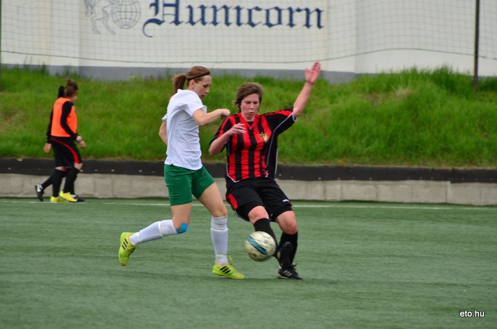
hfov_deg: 6.0
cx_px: 248
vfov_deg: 4.0
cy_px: 164
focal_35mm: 345
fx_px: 4753
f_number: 5.3
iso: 200
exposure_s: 1/400
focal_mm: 230
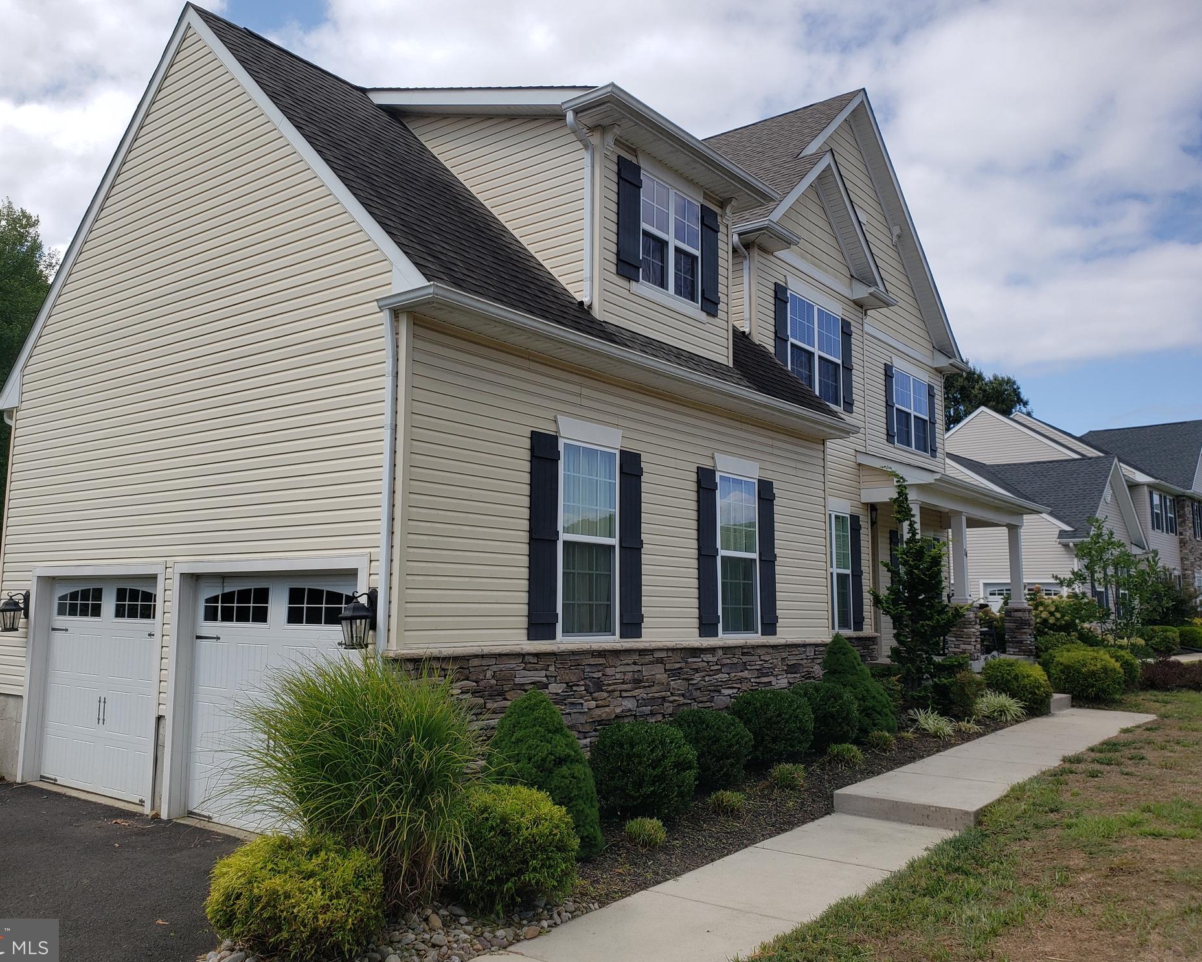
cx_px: 560
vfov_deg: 51.5
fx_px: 996
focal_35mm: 28
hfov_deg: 62.1
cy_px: 474
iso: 50
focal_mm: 4.3
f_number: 2.4
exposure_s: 1/1350
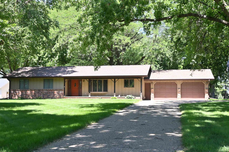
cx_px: 114
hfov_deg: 40.0
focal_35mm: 50
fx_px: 315
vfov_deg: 27.2
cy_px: 76
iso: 900
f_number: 5
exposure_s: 1/1000
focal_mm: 33
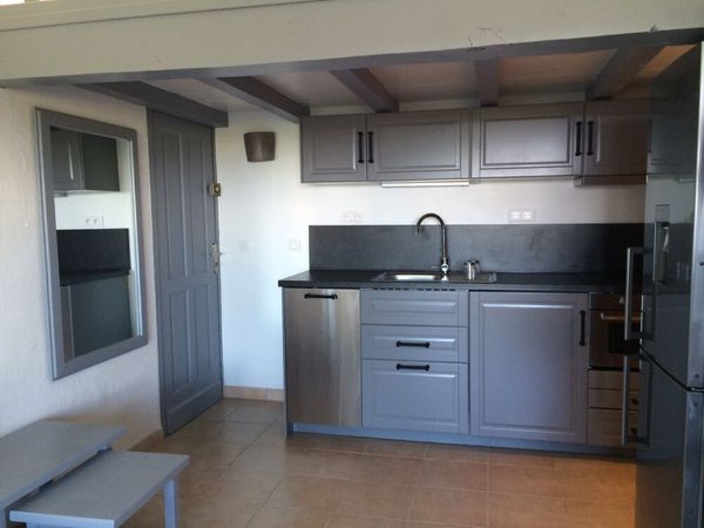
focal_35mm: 30
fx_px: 610
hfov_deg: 60.0
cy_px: 264
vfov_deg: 46.8
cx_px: 352
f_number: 2.2
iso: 80
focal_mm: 4.12
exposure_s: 1/30
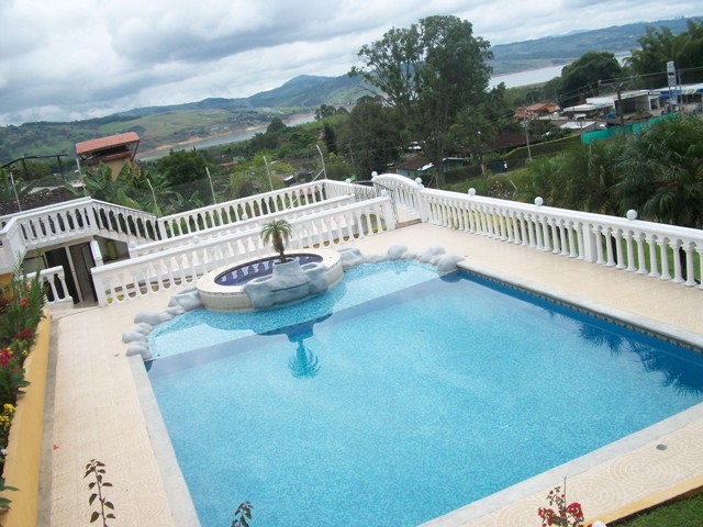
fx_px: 650
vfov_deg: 44.2
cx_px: 352
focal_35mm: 32
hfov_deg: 56.8
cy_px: 264
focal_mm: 5.7
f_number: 5.5
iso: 80
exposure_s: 1/320
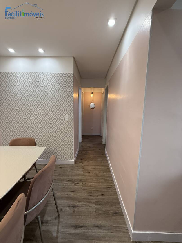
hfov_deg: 85.7
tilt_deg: -7.3
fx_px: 98
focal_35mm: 14
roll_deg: -1.6
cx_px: 91
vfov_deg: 102.1
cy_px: 122
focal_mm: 2.22
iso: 320
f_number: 2.2
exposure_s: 1/120
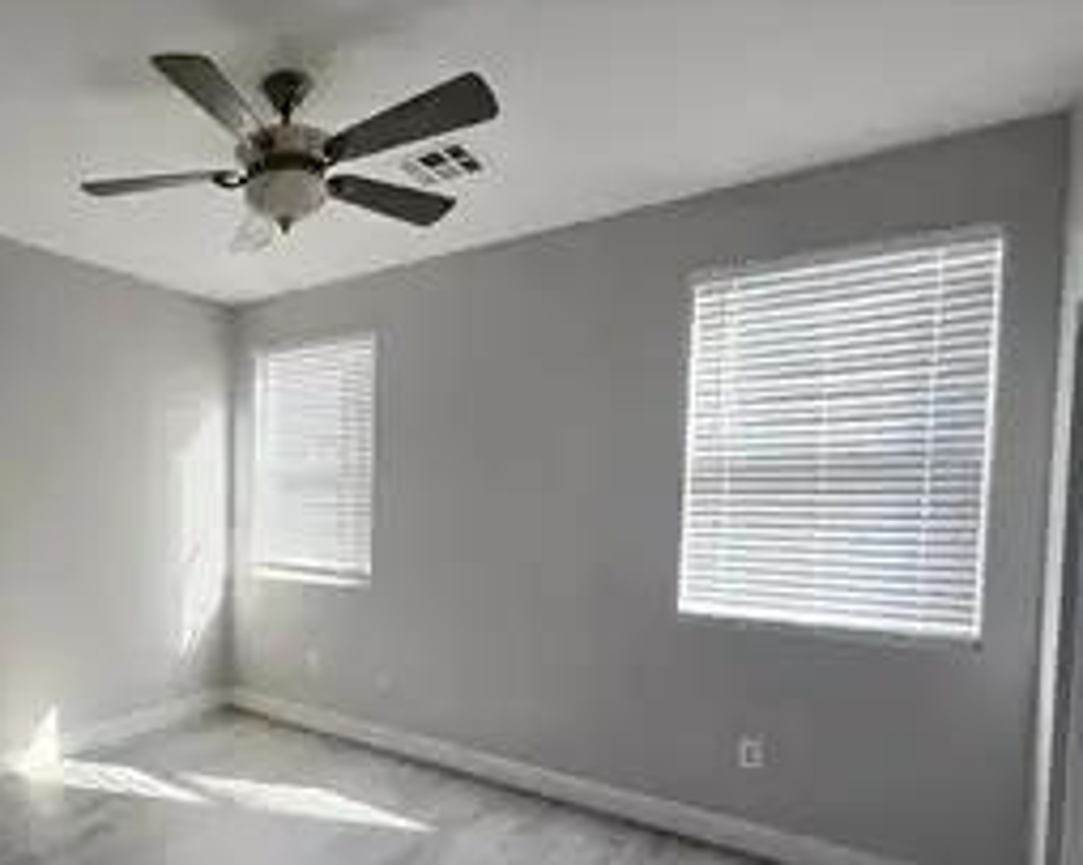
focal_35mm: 20
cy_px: 520
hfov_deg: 73.0
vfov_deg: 67.4
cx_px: 235
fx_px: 641
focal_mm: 2.2
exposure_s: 1/100
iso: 160
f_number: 2.2
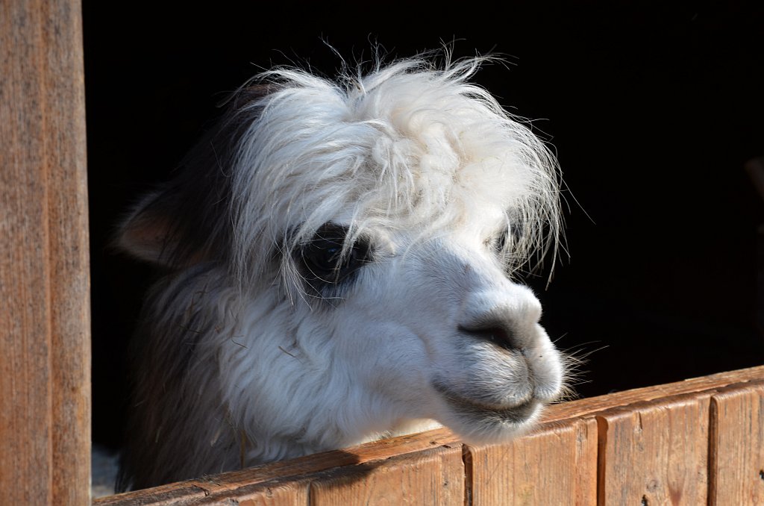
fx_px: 2700
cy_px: 253
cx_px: 382
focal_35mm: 128
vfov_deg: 10.7
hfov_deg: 16.1
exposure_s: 1/20
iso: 100
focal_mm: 85
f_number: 10
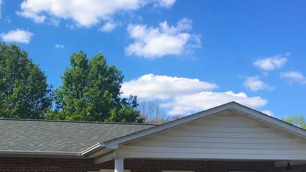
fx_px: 511
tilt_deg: +2.3
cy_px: 194
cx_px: 98
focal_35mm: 63
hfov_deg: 33.0
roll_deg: -0.5
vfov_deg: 18.3
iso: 25
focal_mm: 4.15
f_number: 2.2
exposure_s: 1/1241
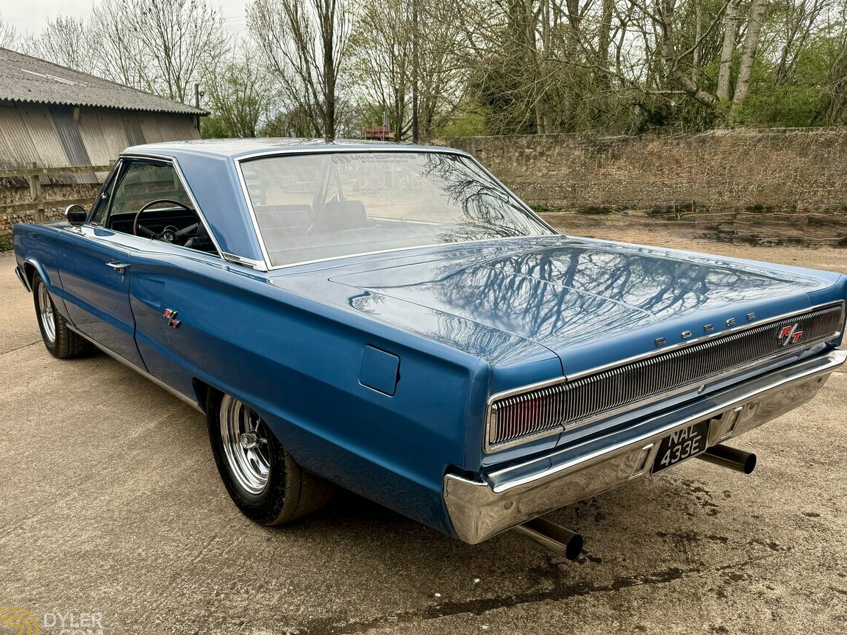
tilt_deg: -17.9
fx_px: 612
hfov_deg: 69.4
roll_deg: +1.5
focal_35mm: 25
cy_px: 328
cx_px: 426
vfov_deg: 54.9
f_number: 1.78
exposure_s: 1/294
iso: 80
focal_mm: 6.76
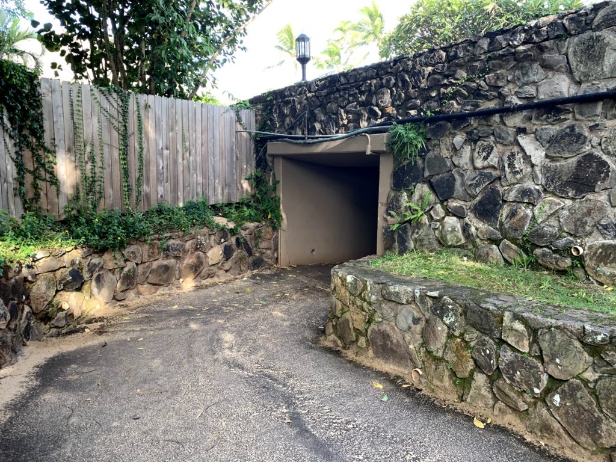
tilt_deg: -7.1
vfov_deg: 53.1
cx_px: 308
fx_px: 463
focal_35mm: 26
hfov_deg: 67.3
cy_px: 231
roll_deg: -3.6
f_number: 1.8
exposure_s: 1/121
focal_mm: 4.25
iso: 50
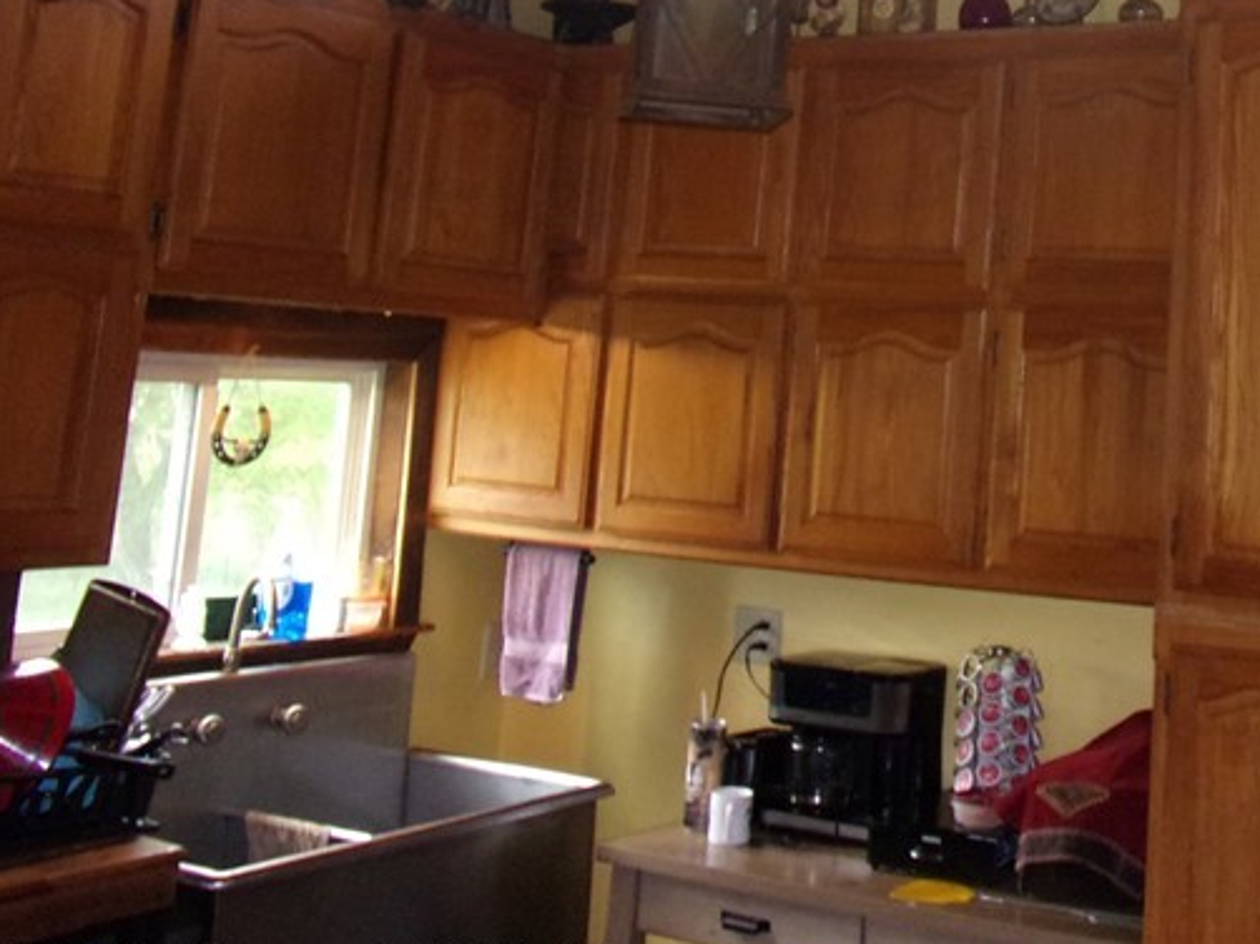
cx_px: 1114
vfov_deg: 28.3
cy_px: 53
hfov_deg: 36.7
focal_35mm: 49
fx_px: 1783
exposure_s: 1/34
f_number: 3.3
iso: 200
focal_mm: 4.3
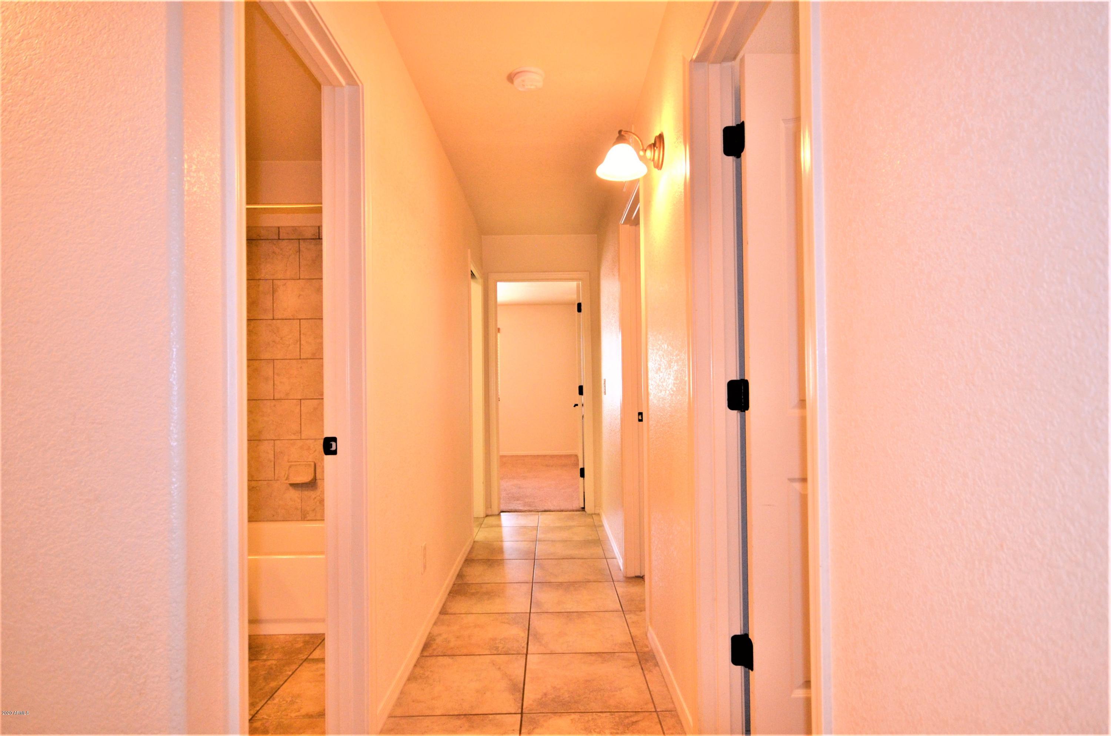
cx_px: 556
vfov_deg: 67.2
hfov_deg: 90.1
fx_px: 554
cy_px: 368
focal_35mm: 18
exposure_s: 1/60
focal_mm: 12
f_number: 4.5
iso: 800
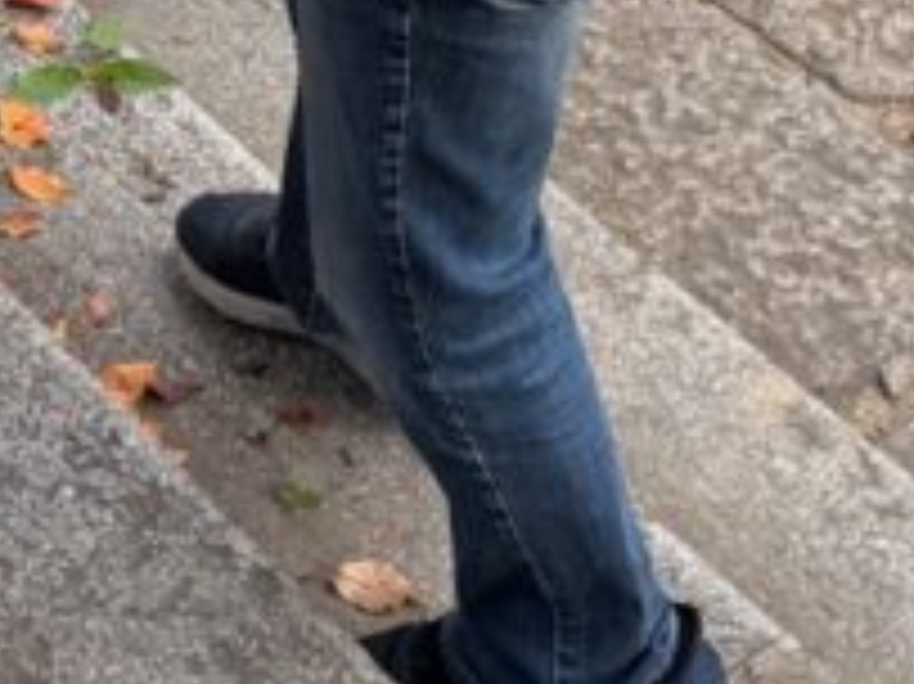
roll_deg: -4.3
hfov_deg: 16.3
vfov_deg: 11.5
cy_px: -500
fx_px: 3193
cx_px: 338
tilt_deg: -31.7
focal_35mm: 121
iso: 80
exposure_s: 1/702
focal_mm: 6.76
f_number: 1.78
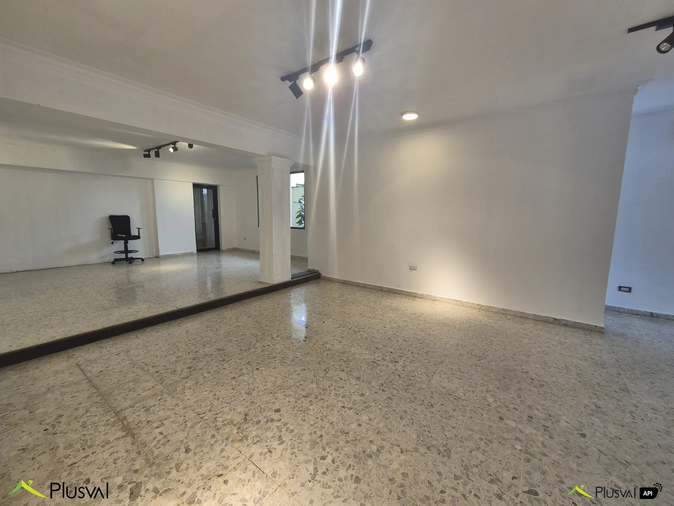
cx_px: 337
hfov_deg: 106.2
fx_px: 253
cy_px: 253
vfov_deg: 89.9
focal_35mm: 13
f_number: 2.2
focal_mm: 2.2
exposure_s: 1/60
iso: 125
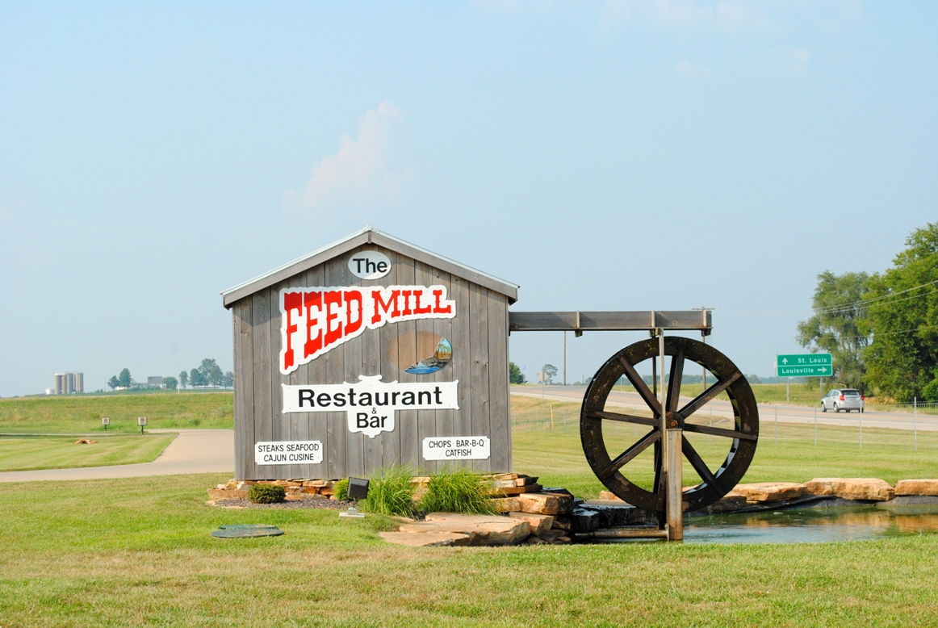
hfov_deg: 24.6
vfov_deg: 16.6
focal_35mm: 82
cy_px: 314
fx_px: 2152
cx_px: 469
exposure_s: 1/640
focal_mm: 55
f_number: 8
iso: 400
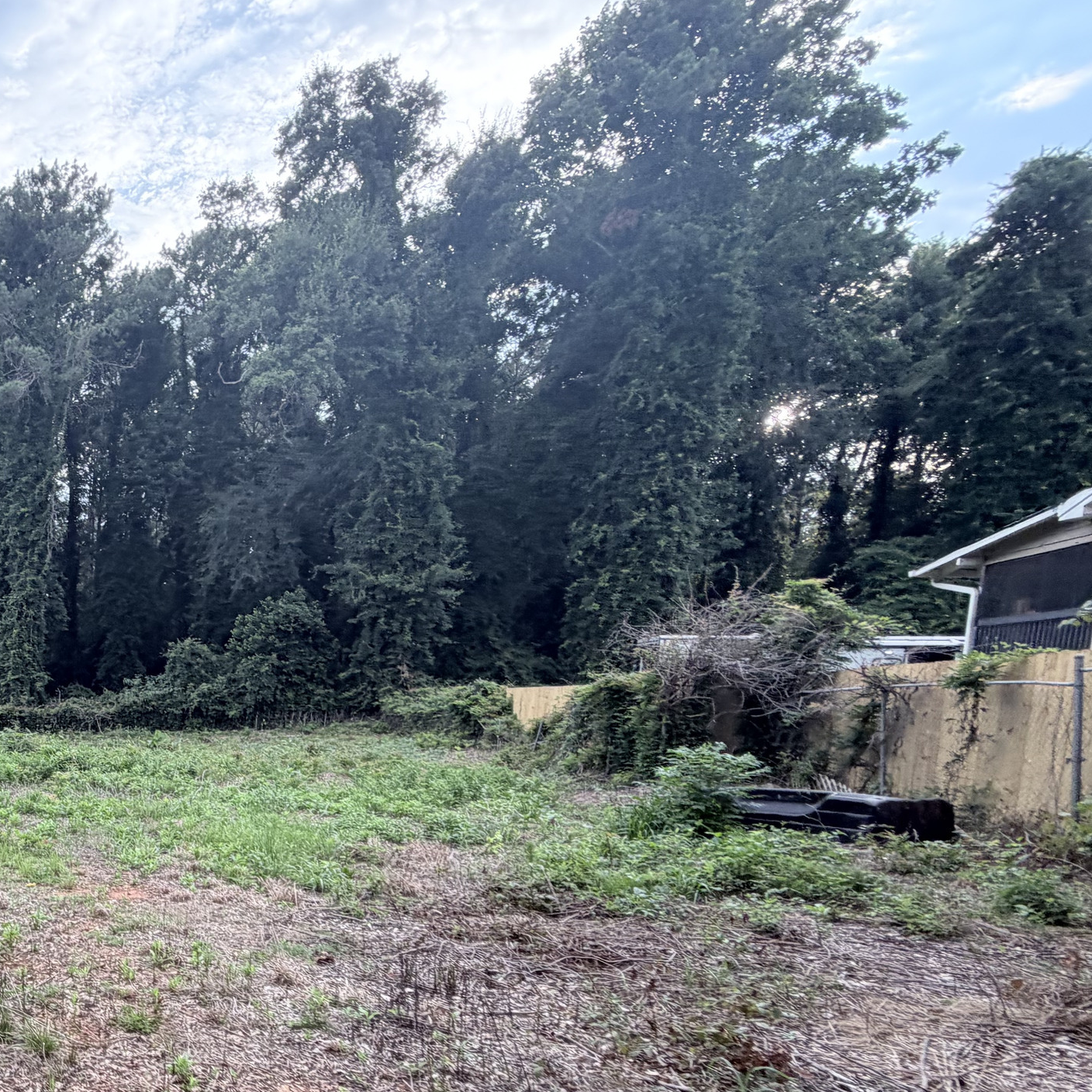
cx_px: -22
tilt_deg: -5.2
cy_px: 759
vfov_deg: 57.3
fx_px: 964
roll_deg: -2.2
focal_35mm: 27
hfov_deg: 47.8
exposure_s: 1/132
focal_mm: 2.22
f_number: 2.2
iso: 50
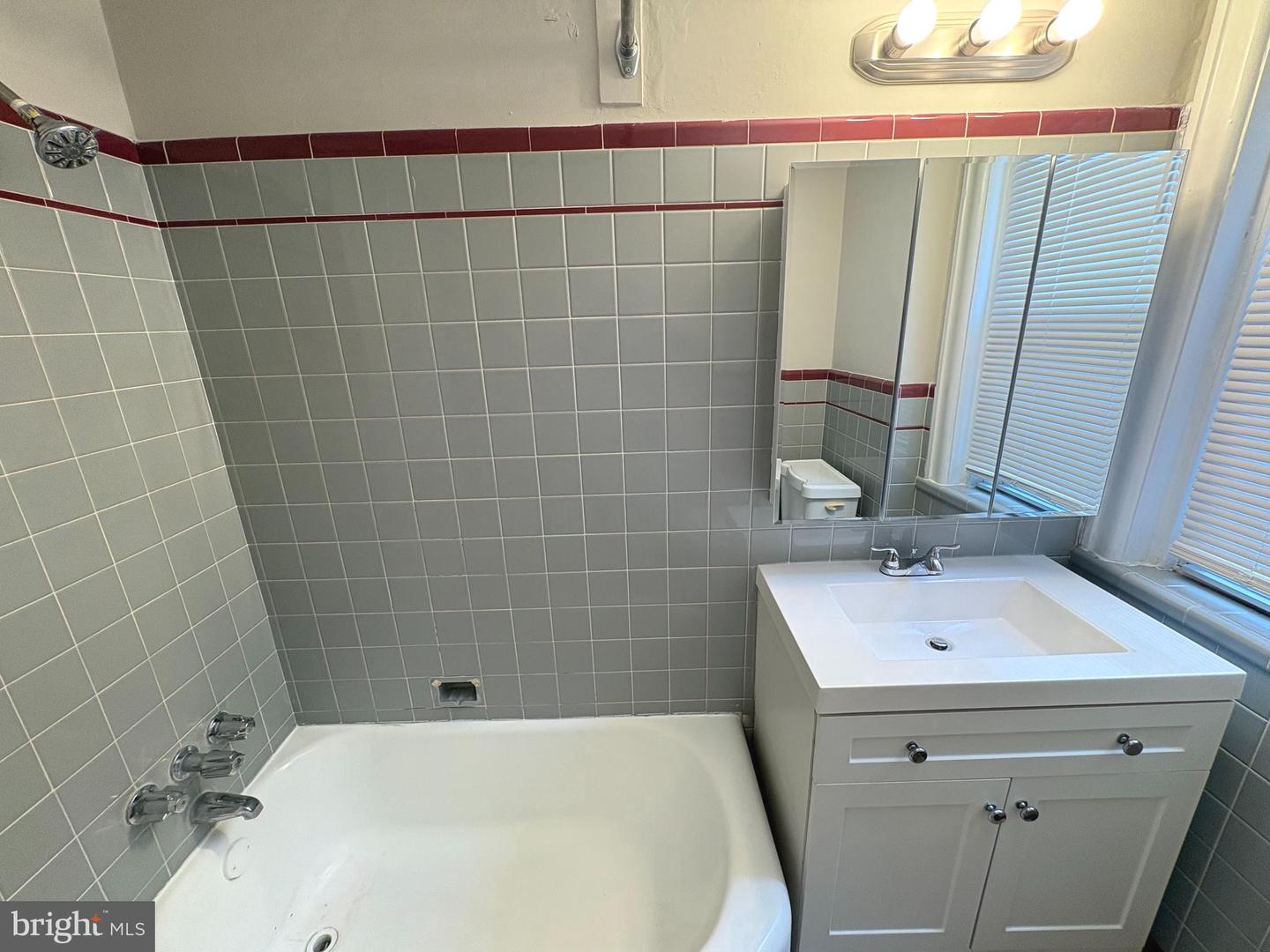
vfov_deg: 85.7
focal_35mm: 14
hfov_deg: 102.1
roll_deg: +2.2
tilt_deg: -17.4
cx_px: 635
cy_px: 476
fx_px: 514
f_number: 2.2
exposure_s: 1/120
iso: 125
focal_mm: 2.22
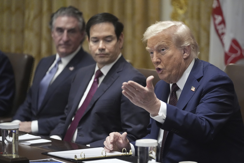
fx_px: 1159
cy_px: 82
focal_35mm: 171
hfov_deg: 12.0
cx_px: 122
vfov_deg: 8.0
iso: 6400
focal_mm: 171
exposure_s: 1/400
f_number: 2.8
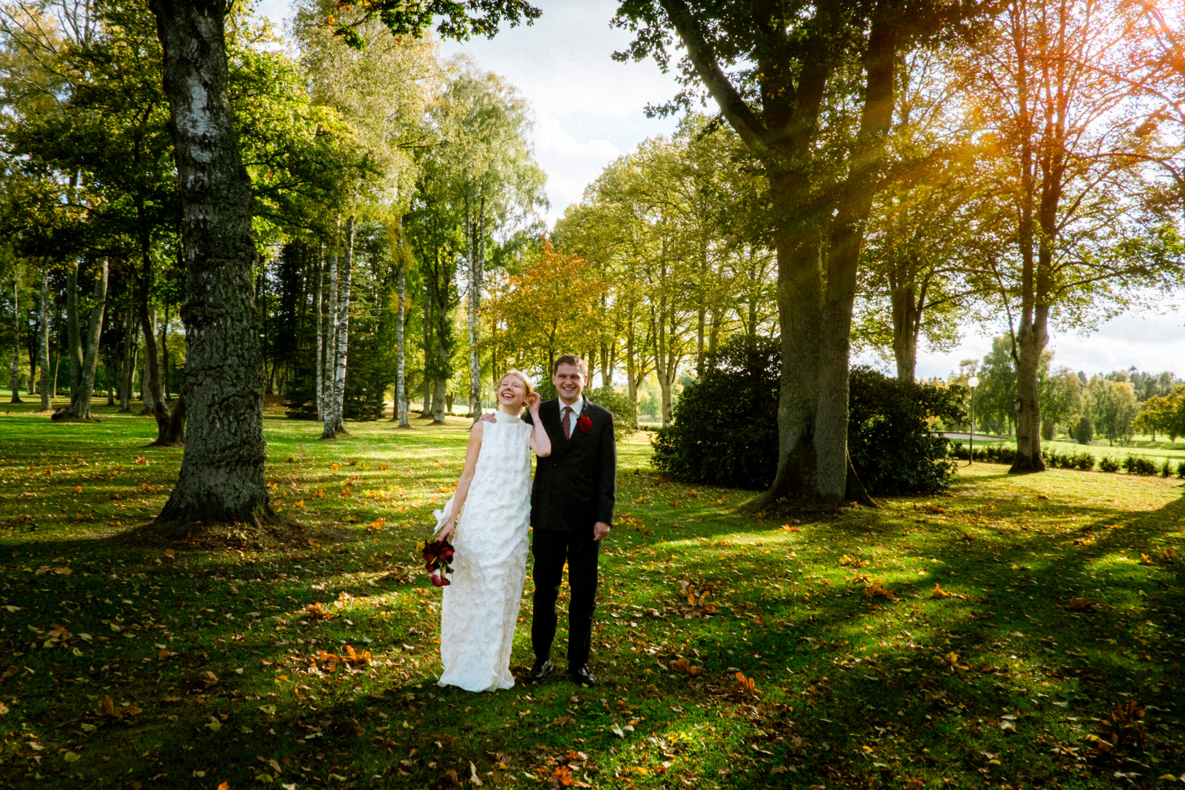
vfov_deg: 47.9
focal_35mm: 27
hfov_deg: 67.4
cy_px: 395
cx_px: 592
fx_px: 889
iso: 400
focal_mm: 18
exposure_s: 1/125
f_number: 16
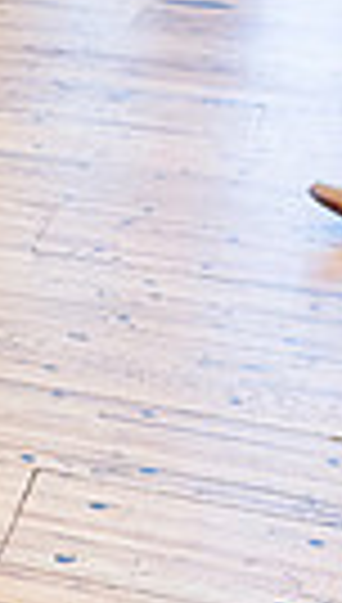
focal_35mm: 120
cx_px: -419
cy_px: 112
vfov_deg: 17.7
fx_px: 1923
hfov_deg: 9.3
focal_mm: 24
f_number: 4
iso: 2500
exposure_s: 1/200
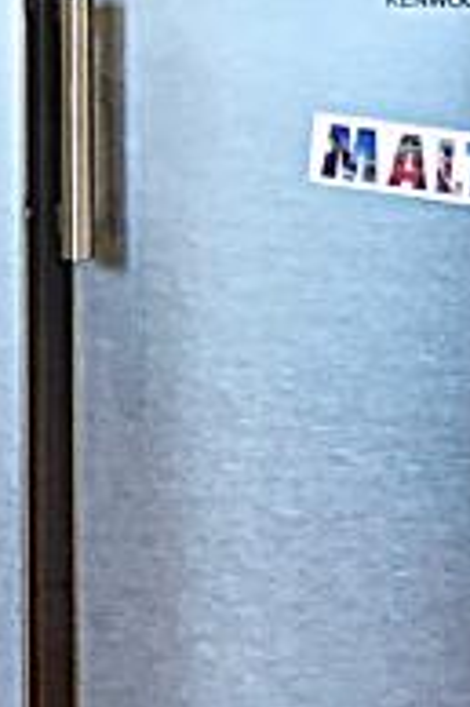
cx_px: 36
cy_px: -190
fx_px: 2805
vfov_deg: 13.9
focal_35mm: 143
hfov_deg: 9.5
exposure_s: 1/50
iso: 160
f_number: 1.8
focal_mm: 4.25
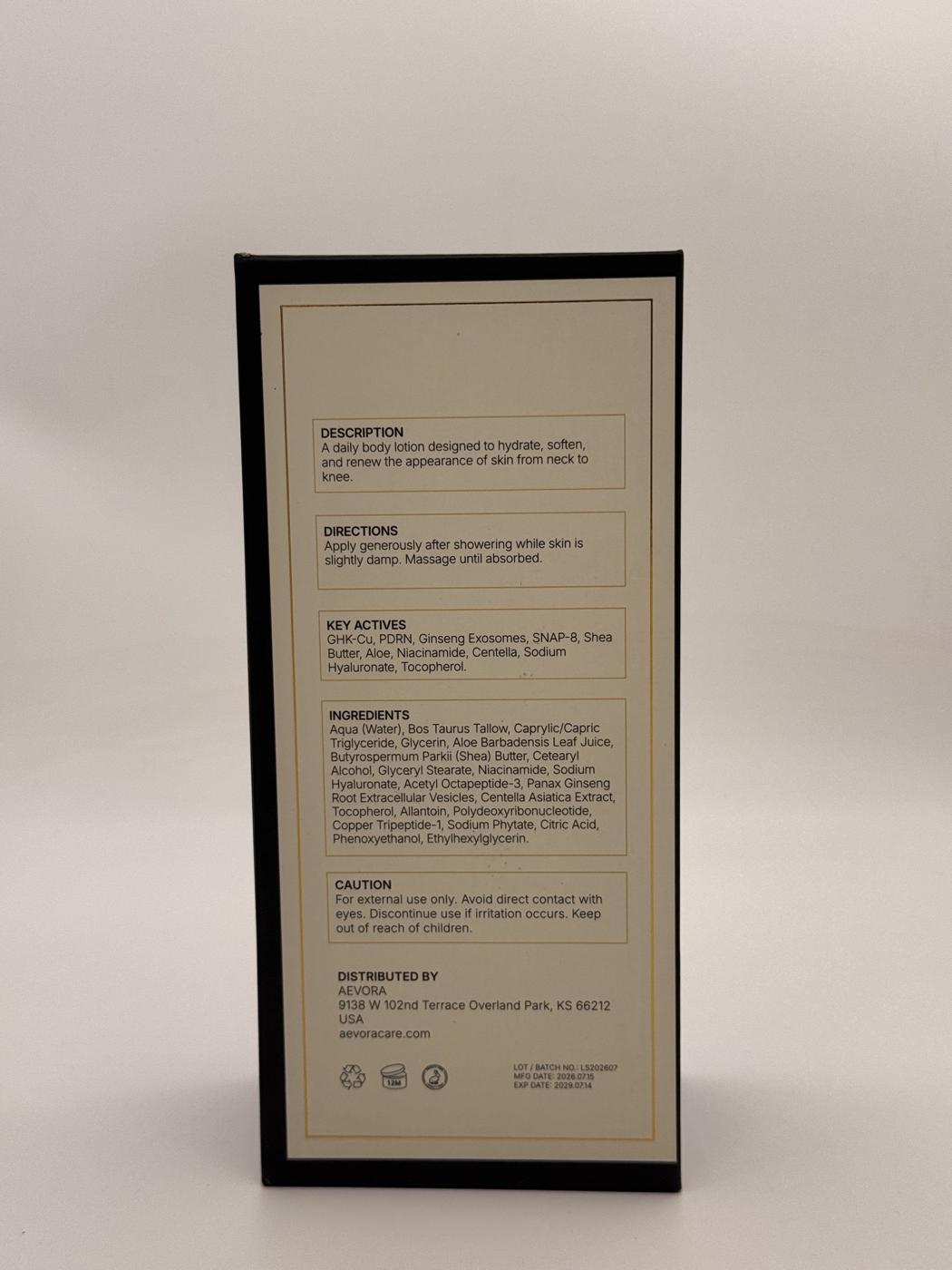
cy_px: 635
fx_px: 1760
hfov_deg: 30.3
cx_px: 476
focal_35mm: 48
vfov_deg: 39.7
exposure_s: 1/2342
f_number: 1.78
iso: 64
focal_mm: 6.76
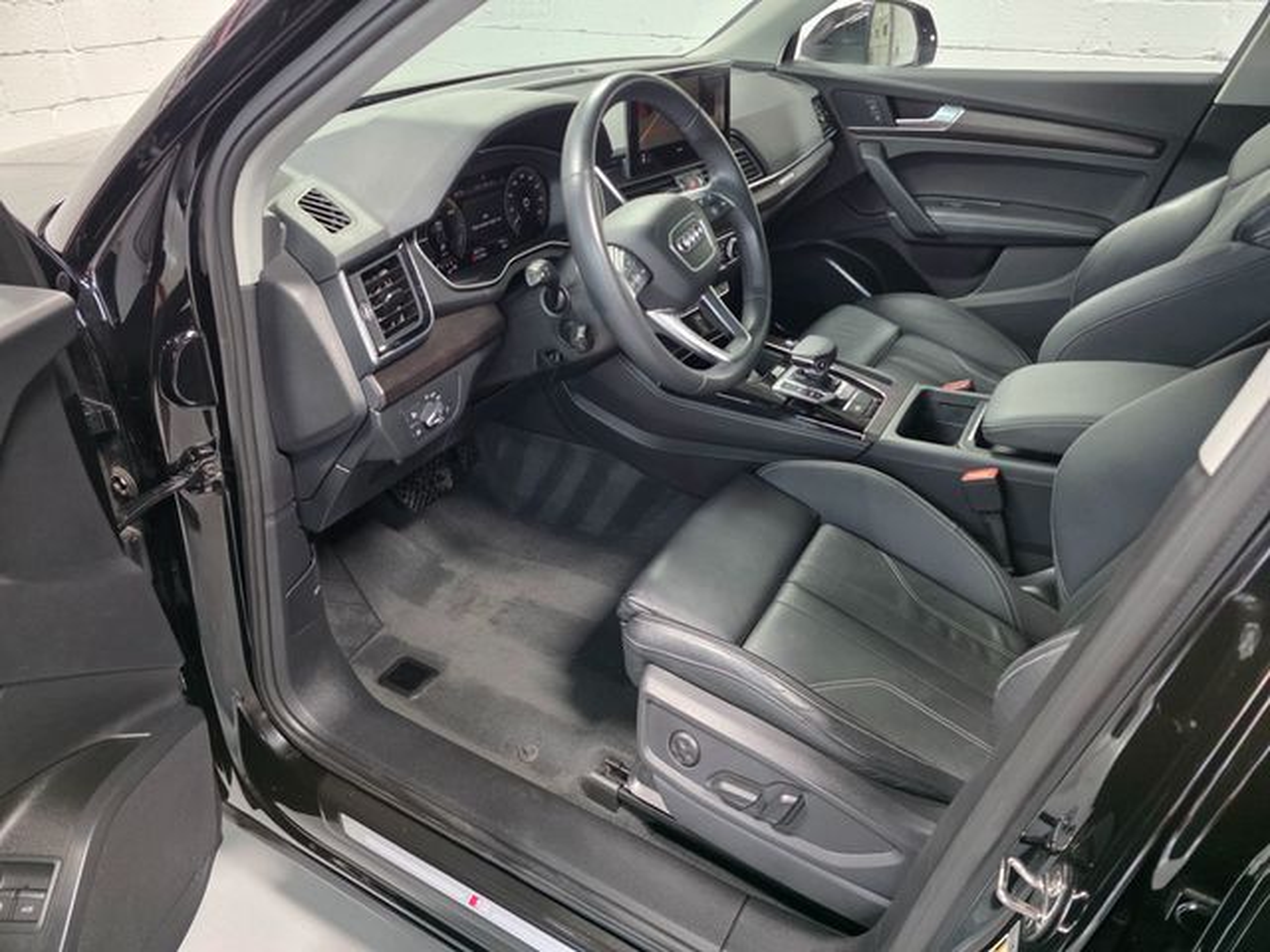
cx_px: 635
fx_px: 844
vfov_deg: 58.9
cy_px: 476
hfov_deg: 73.9
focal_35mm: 23
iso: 1000
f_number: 1.7
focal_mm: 6.3
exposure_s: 1/120
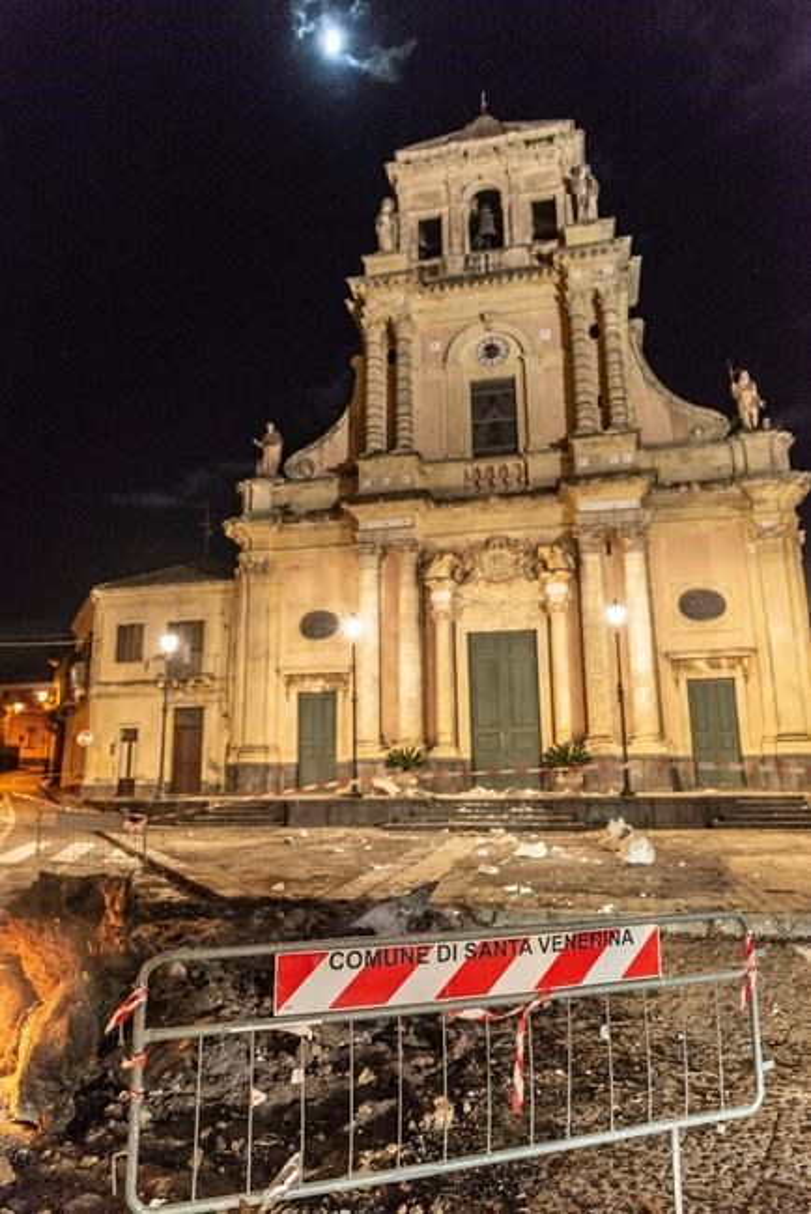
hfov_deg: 53.2
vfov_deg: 73.7
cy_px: 607
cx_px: 406
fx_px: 810
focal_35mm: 24
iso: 6400
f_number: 2.8
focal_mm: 24
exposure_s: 1/40
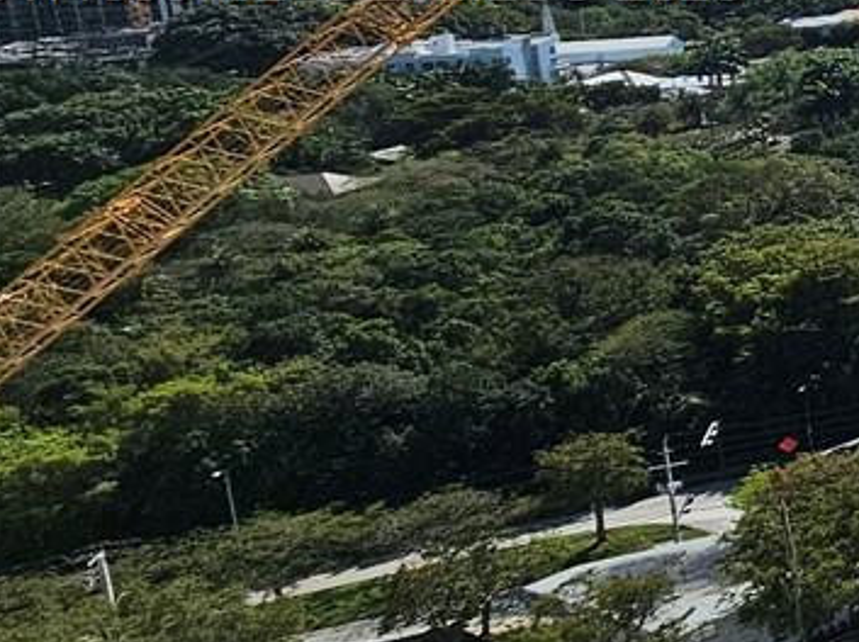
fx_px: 1463
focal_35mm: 59
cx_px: 1932
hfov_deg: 16.6
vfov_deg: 23.6
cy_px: -15
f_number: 2.2
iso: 50
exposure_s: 1/3945
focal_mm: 2.2
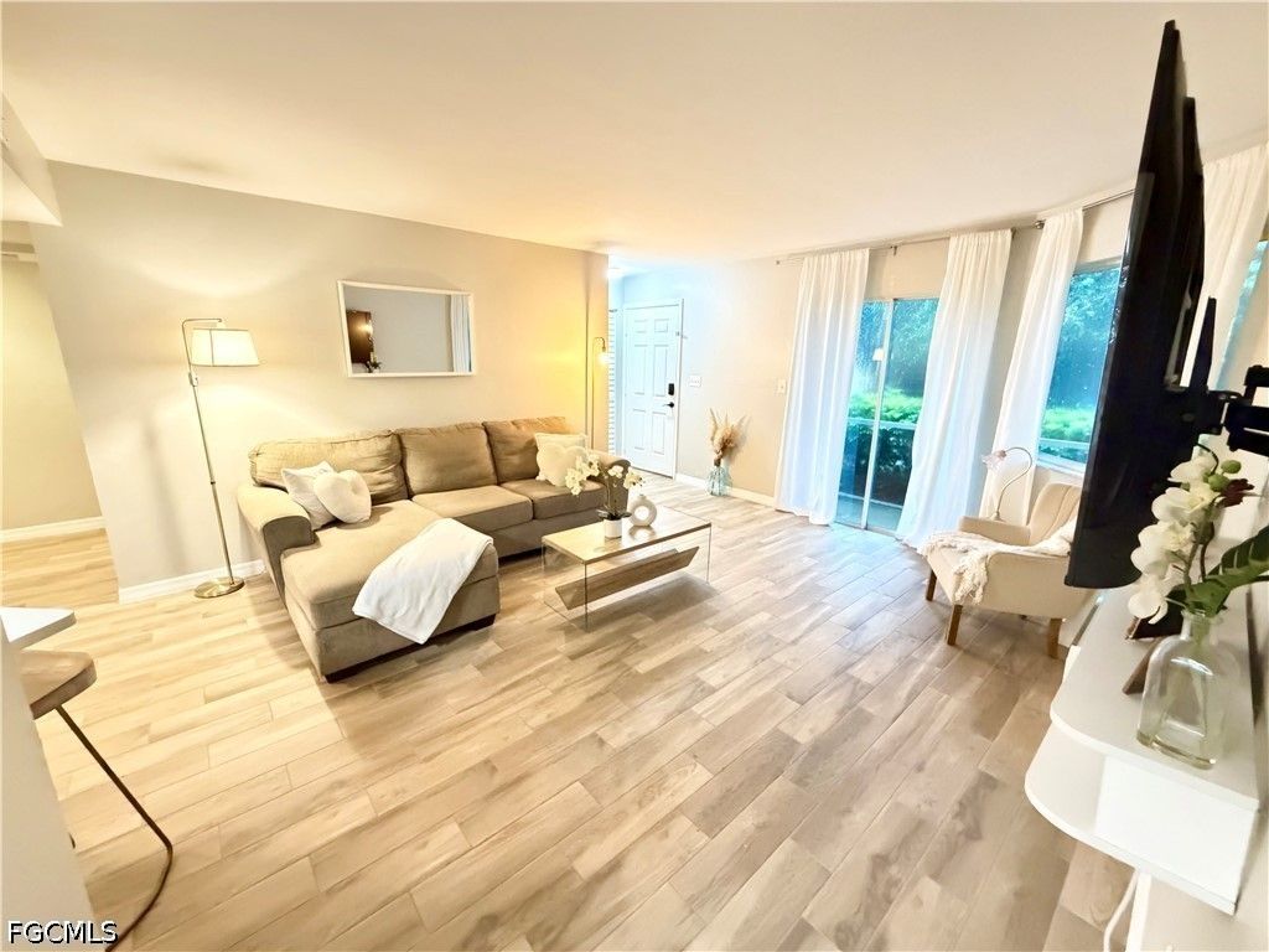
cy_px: 476
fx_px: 513
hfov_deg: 102.1
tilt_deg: -13.8
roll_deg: -0.7
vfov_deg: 85.7
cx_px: 634
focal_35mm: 14
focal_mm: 2.22
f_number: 2.2
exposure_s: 1/30
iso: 1250
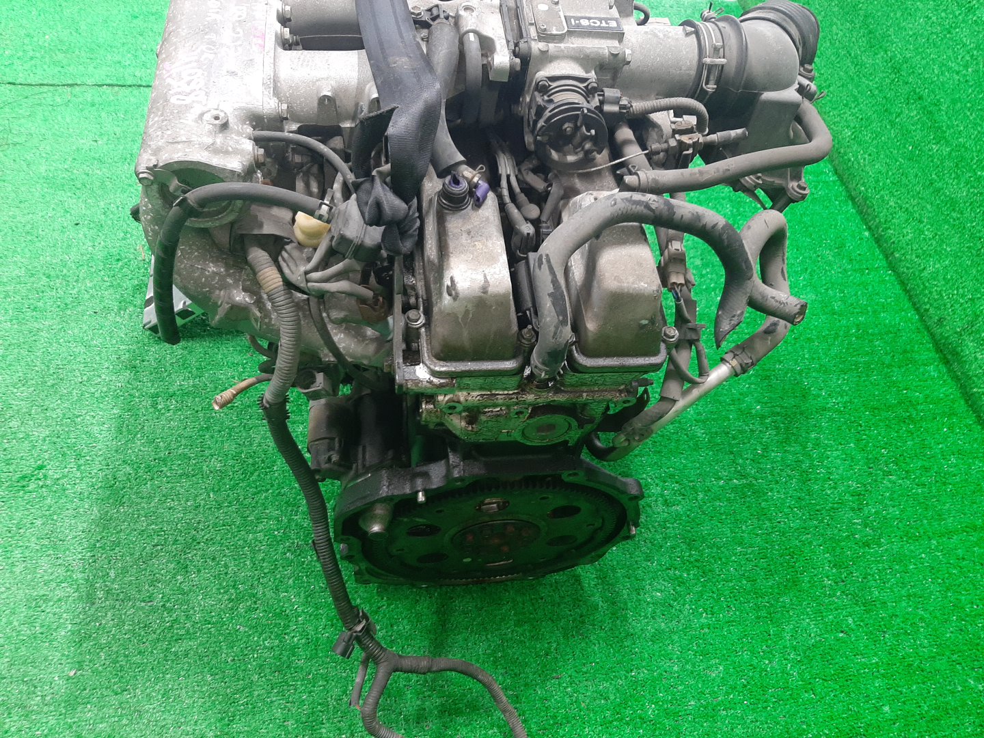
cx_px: 492
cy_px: 369
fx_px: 739
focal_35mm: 26
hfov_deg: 67.3
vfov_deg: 53.1
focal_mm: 3.93
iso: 170
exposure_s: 1/33
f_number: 1.7
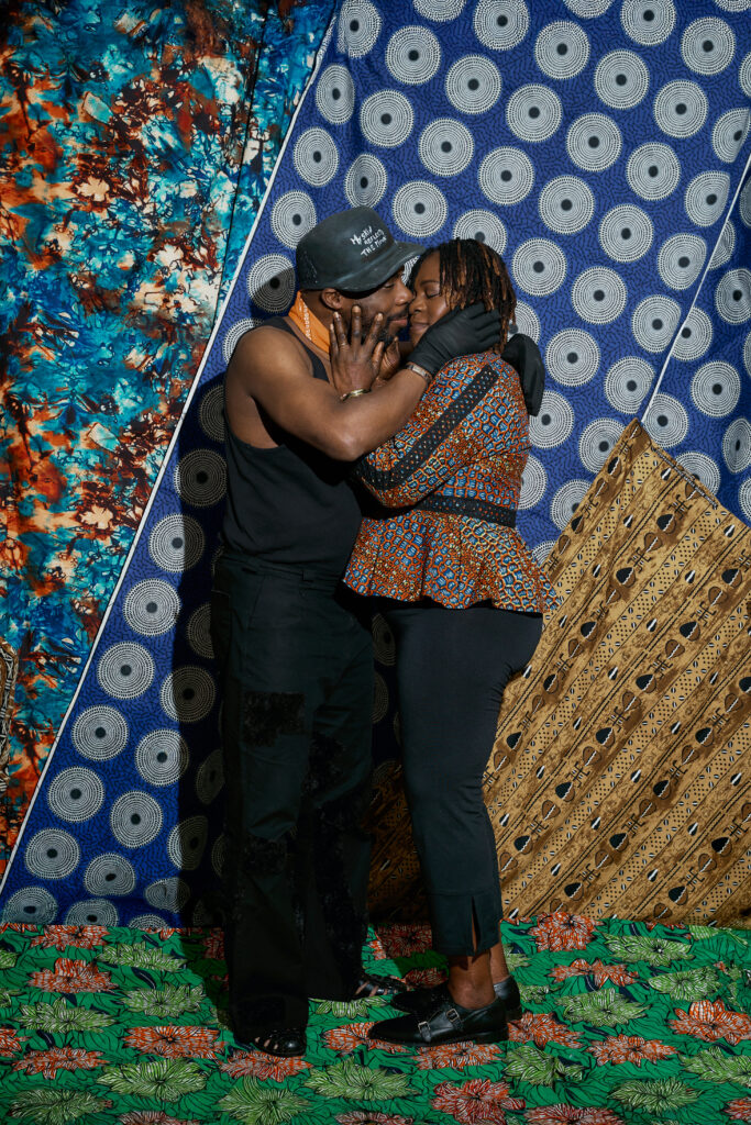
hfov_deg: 27.5
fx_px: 1536
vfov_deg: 40.3
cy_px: 562
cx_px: 376
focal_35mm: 49
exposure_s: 1/160
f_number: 6.3
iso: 125
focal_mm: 49.1
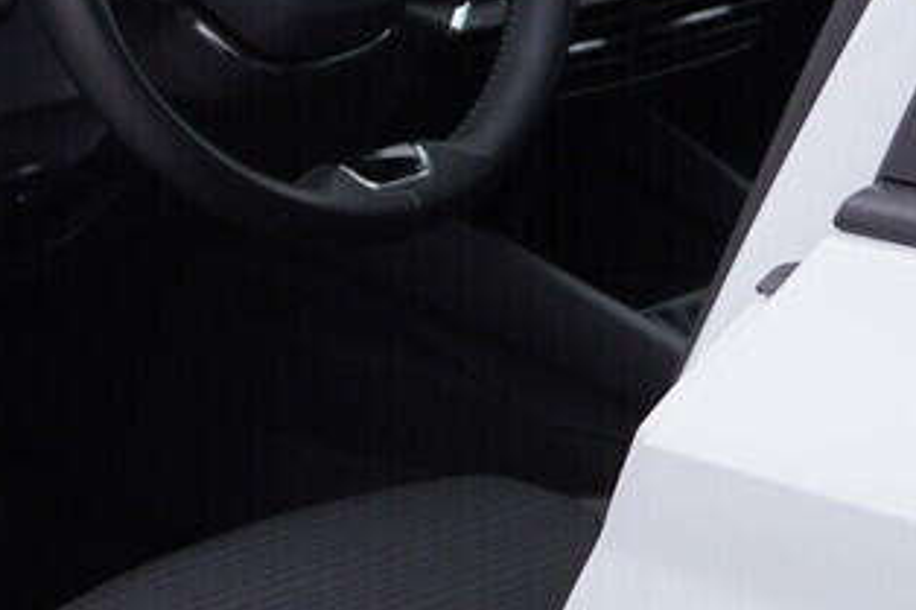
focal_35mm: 165
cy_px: 193
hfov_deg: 11.6
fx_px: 4196
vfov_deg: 8.3
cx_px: -715
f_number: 4
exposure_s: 1/80
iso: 125
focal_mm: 24
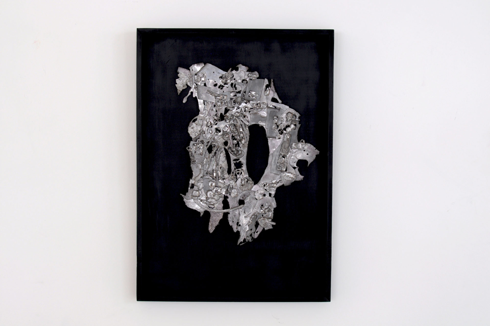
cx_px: 245
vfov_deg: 18.1
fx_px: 1020
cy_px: 163
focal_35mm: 75
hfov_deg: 27.0
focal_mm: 50
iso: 320
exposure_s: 1/1.6
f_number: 5.6
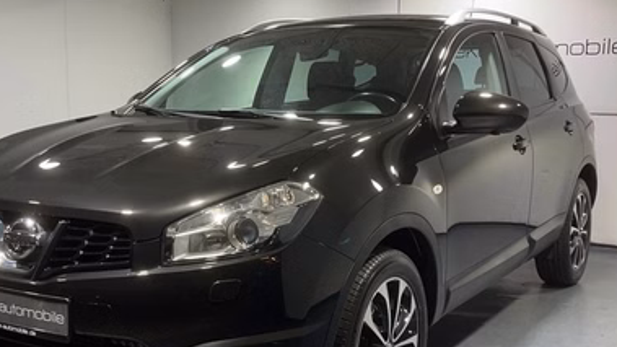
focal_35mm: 46
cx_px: 277
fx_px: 752
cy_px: 222
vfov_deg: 25.9
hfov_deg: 44.5
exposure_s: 1/100
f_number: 1.6
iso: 100
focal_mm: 5.1
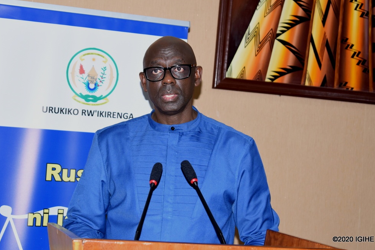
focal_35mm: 85
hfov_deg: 24.0
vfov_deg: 16.2
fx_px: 880
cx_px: 191
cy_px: 123
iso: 1000
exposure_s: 1/60
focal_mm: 55
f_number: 5.6
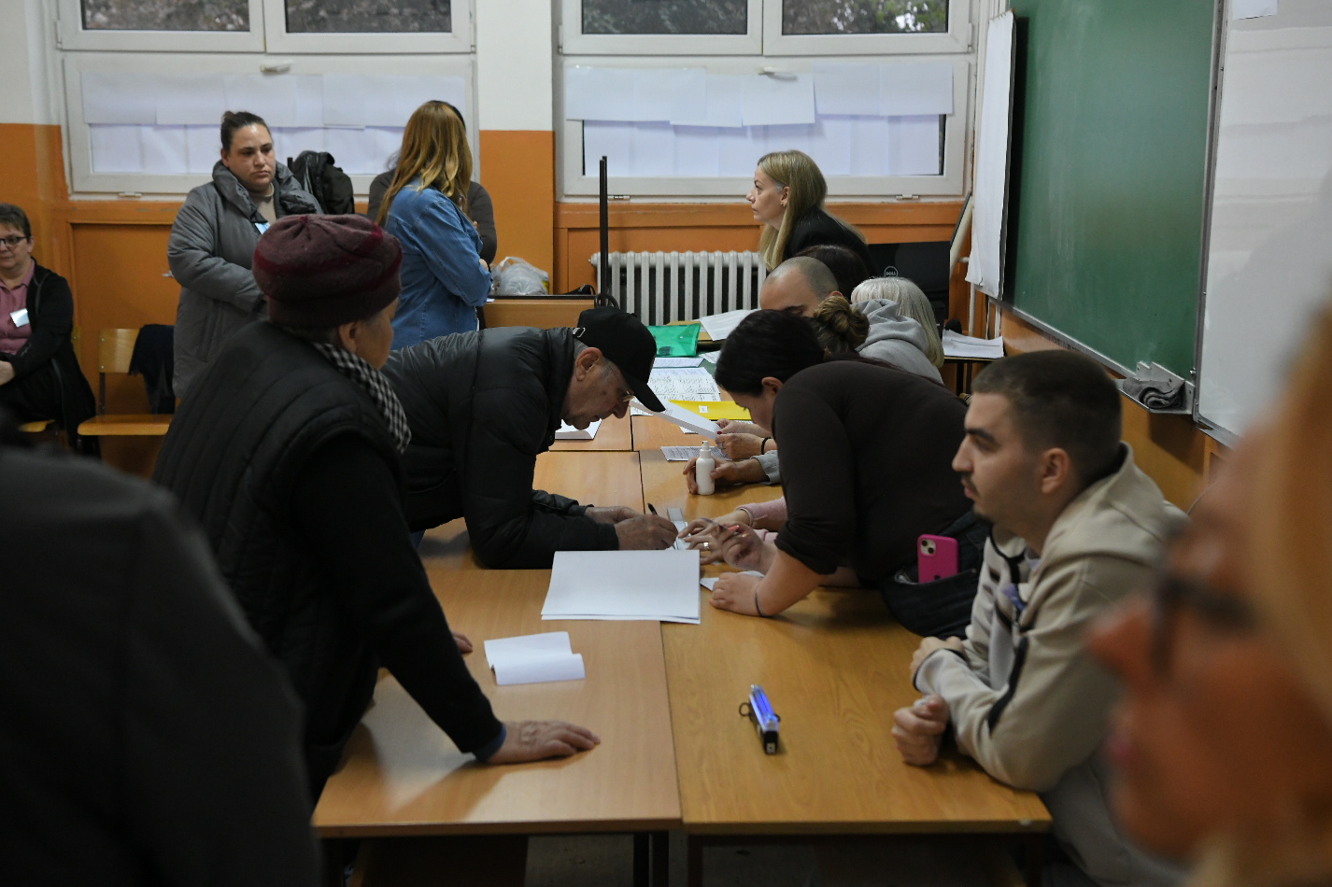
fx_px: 1849
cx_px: 656
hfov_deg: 39.6
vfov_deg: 27.0
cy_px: 458
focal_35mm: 50
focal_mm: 44
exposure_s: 1/160
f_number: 4
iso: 3200
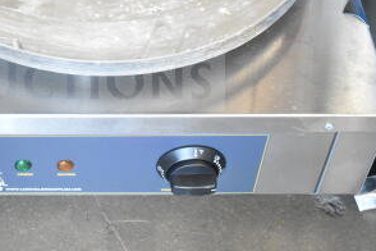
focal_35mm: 84
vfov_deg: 16.0
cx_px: 81
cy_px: 10
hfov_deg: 23.8
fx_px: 878
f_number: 4
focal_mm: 27
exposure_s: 1/40
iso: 2200
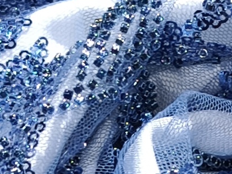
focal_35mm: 269
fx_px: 1804
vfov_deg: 5.5
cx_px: 264
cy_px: 210
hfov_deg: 7.3
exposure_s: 1/50
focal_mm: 6.57
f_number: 1.6
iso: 100
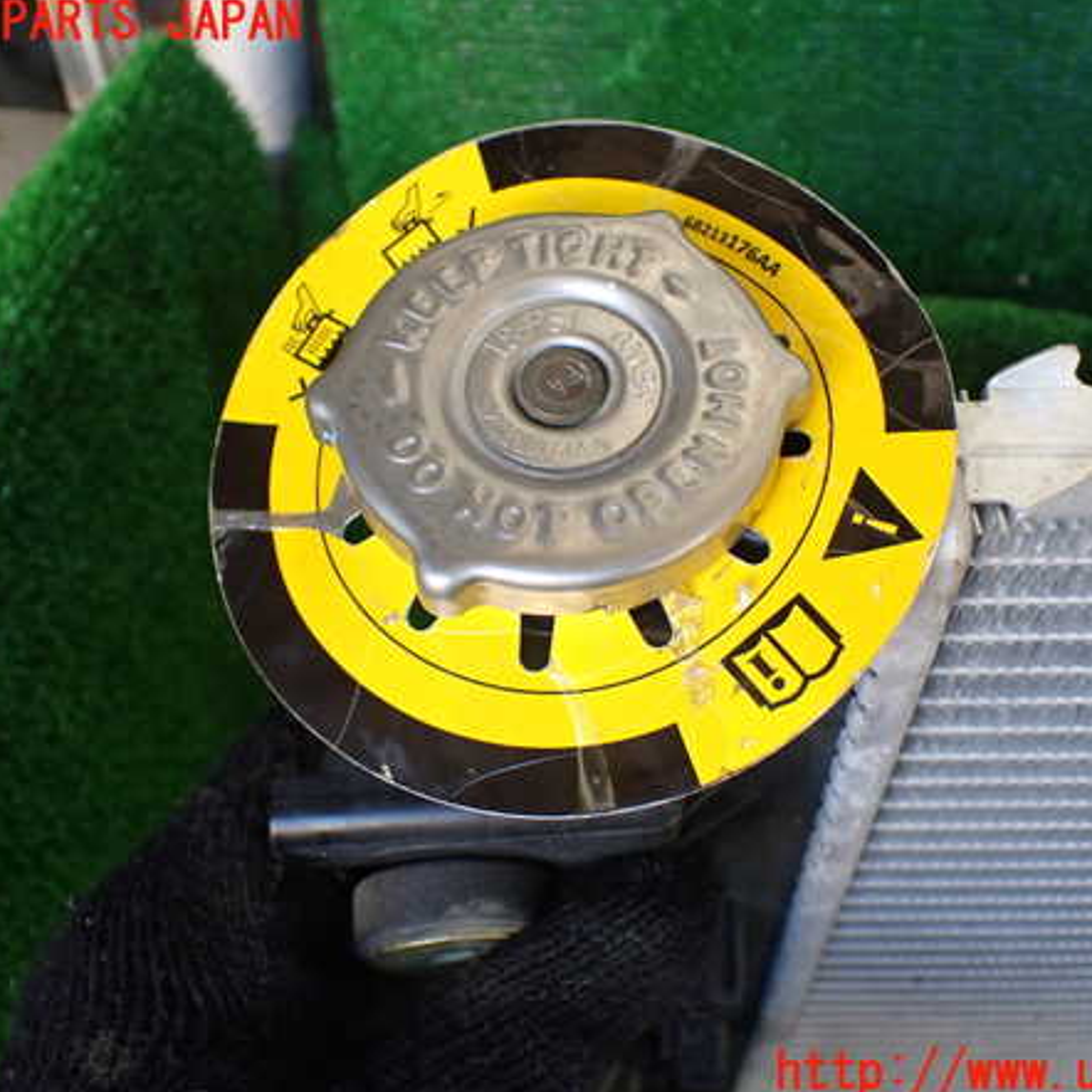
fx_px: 1285
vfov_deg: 46.0
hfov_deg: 46.0
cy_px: 548
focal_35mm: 36
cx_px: 593
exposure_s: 1/125
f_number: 2.3
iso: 320
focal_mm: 5.4
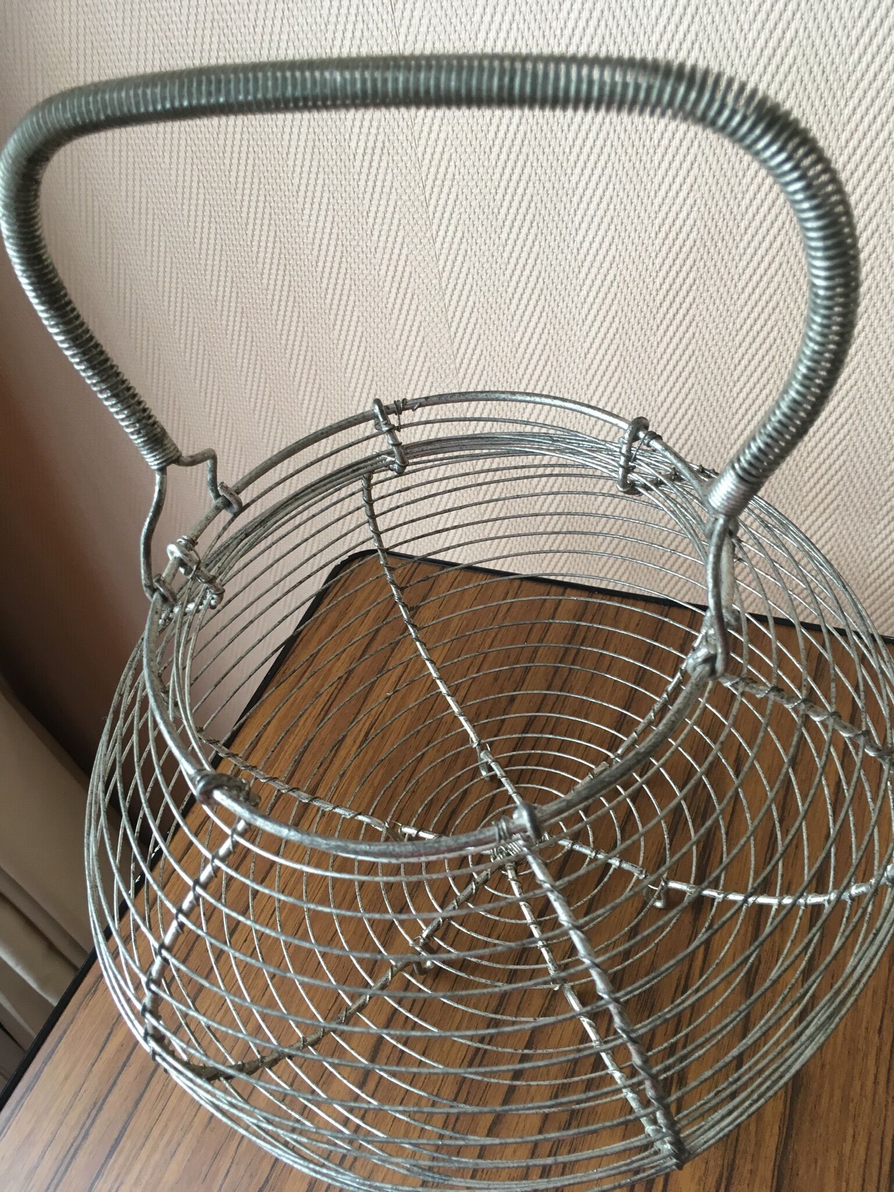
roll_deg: +13.6
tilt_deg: -44.4
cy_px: 596
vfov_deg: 61.7
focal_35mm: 29
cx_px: 447
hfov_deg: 48.2
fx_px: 999
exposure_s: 1/33
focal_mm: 4.15
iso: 100
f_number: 2.2
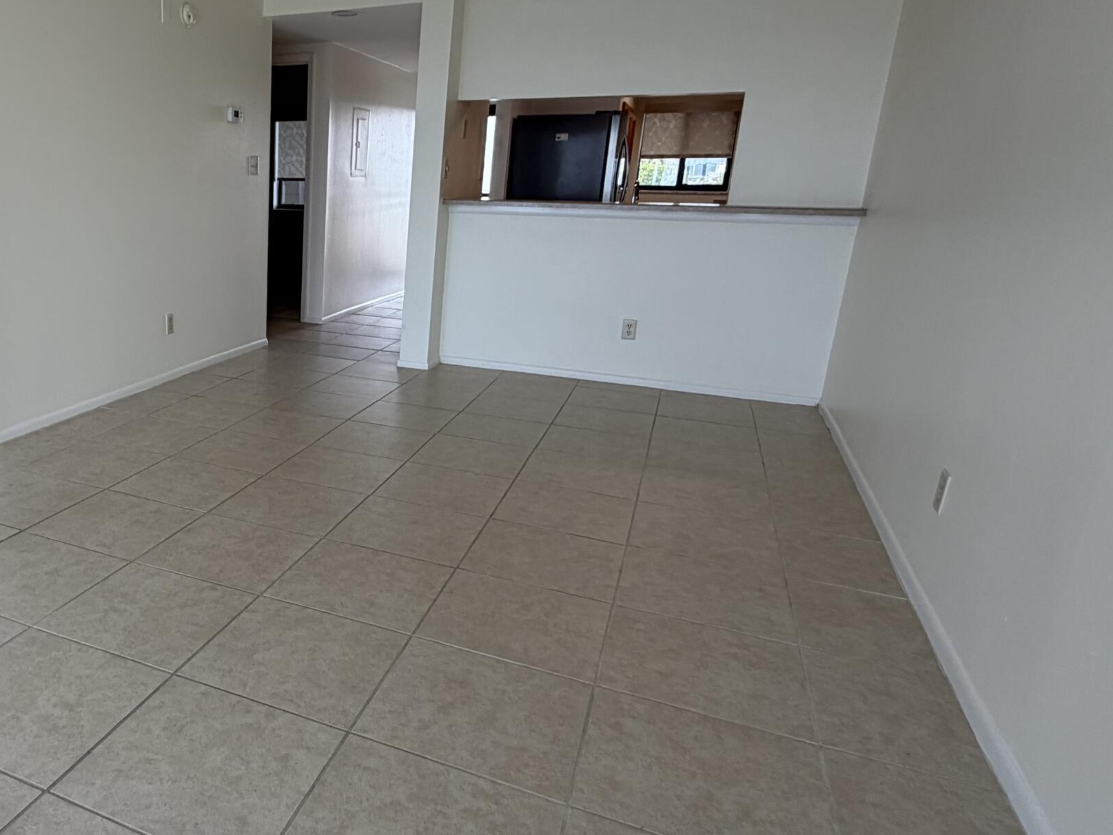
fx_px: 836
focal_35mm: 26
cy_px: 409
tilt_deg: -15.2
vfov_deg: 53.1
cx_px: 260
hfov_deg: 62.8
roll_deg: -1.0
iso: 80
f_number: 2.2
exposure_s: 1/121
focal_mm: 2.22
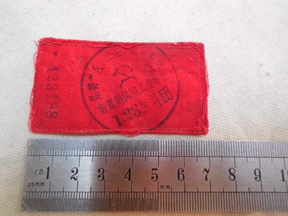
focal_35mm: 25
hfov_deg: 69.4
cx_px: 144
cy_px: 108
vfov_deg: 54.9
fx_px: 208
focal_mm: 4.5
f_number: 3.1
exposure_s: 1/250
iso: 400
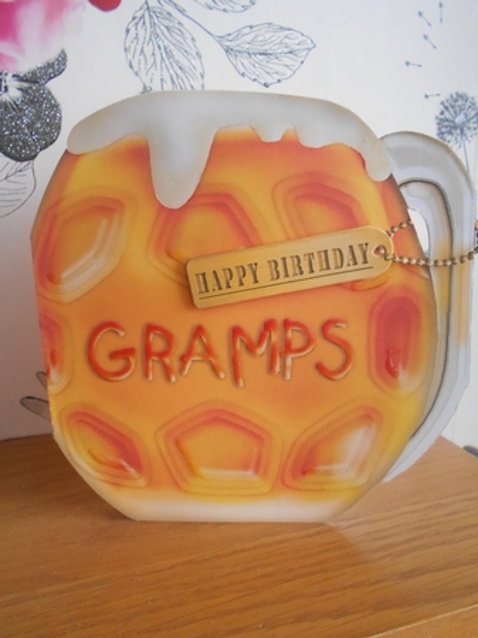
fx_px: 553
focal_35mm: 30
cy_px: 319
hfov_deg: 46.8
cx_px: 239
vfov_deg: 60.0
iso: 800
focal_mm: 5.1
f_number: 3.4
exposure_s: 1/30
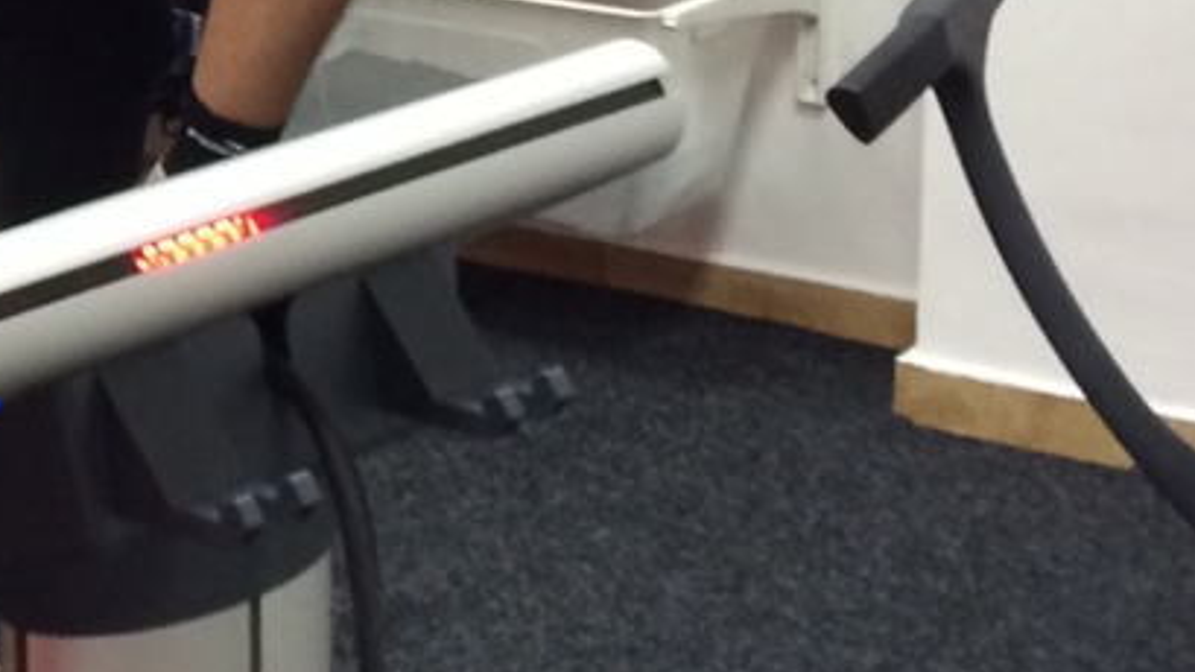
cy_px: -318
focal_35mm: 128
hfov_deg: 16.0
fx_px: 4056
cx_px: -324
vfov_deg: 9.2
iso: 160
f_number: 2.2
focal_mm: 4.12
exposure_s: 1/33
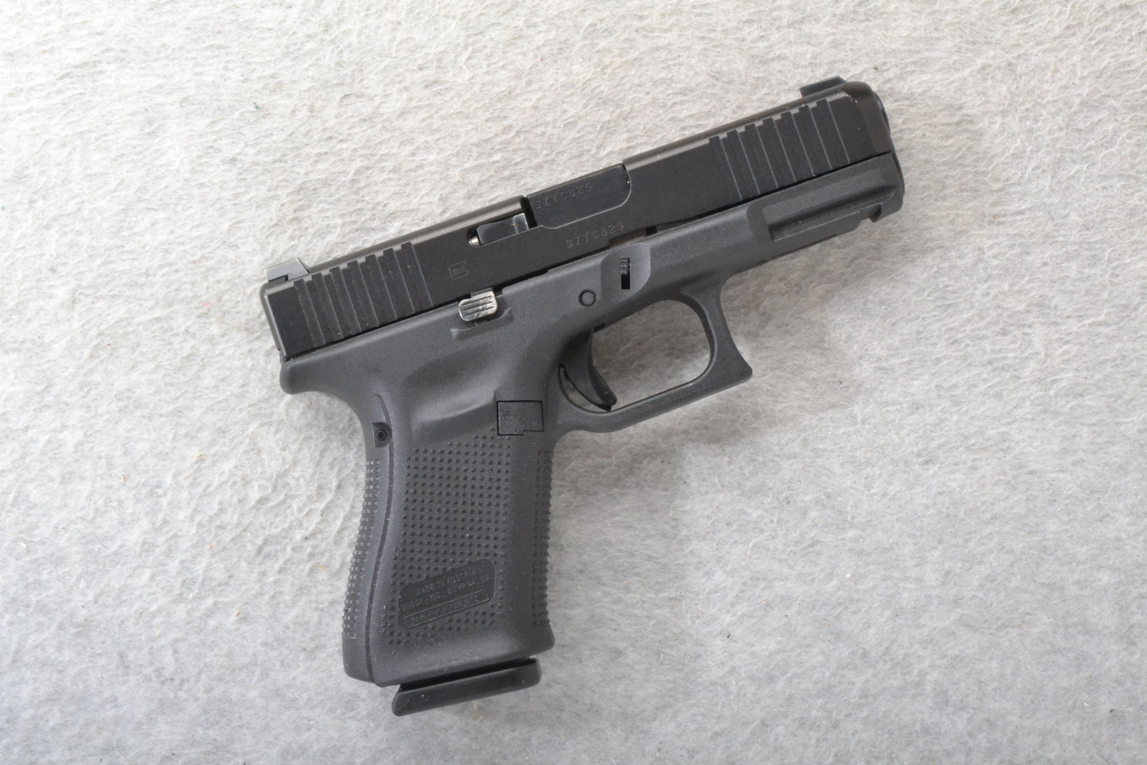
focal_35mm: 60
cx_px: 574
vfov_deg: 22.6
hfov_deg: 33.4
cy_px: 382
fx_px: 1912
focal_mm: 40
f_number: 20
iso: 3200
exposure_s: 1/160
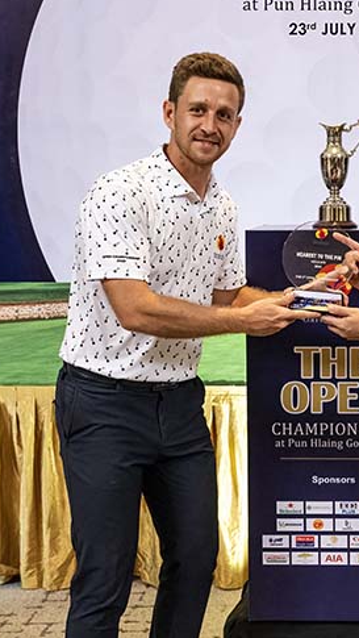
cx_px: 316
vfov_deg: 36.0
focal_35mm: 58
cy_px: 285
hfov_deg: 20.4
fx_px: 981
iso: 3200
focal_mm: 28
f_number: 6.3
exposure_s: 1/200
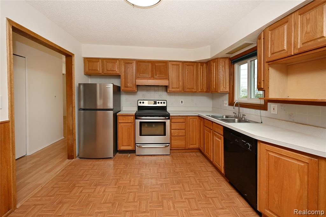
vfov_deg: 81.2
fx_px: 127
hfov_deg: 104.3
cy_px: 108
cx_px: 163
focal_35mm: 14
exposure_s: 1/60
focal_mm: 14
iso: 320
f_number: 8
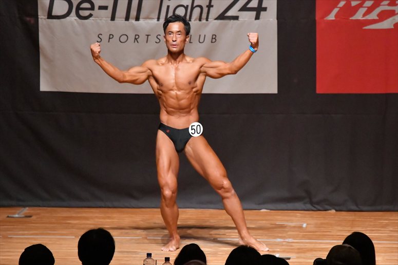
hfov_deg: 6.9
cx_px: 199
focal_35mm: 300
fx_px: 3315
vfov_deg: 4.6
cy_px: 132
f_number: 5.6
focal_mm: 200
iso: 12800
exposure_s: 1/400
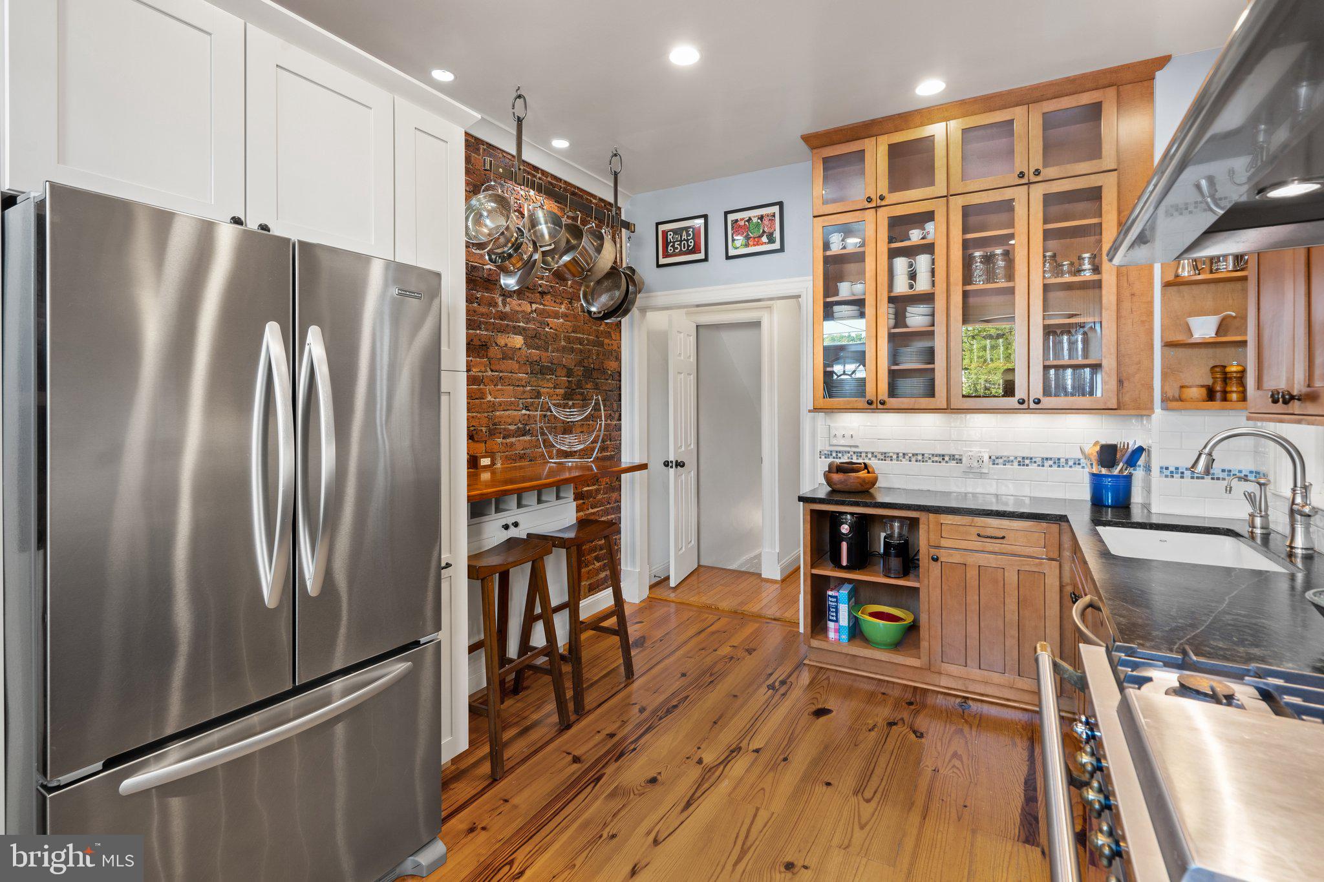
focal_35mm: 16
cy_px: 441
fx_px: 588
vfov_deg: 73.7
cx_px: 662
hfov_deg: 96.7
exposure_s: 1/2.5
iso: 500
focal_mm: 16
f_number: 10
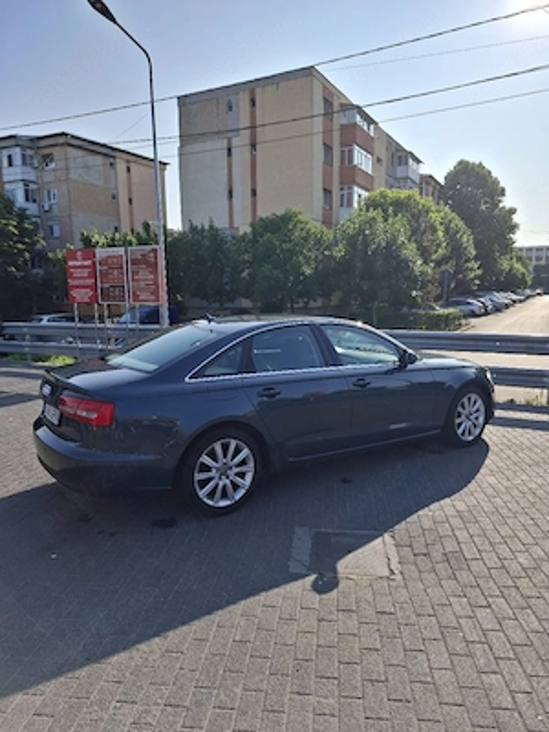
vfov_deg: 73.9
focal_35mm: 23
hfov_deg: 58.9
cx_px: 274
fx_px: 486
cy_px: 366
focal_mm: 5.54
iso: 50
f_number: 1.8
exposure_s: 1/1111
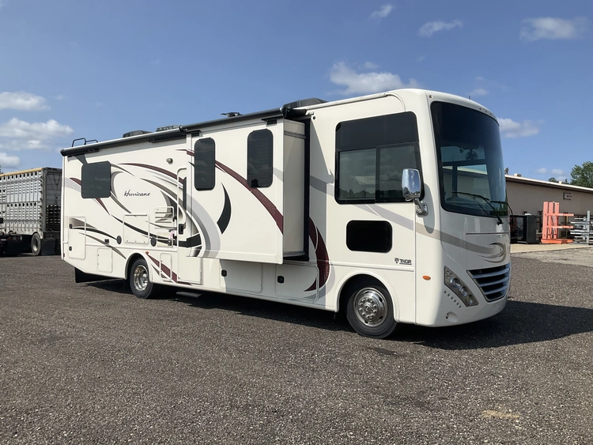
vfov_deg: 48.3
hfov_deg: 61.6
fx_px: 497
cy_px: 222
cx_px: 296
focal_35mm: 29
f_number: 1.8
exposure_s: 1/3322
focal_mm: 3
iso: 25
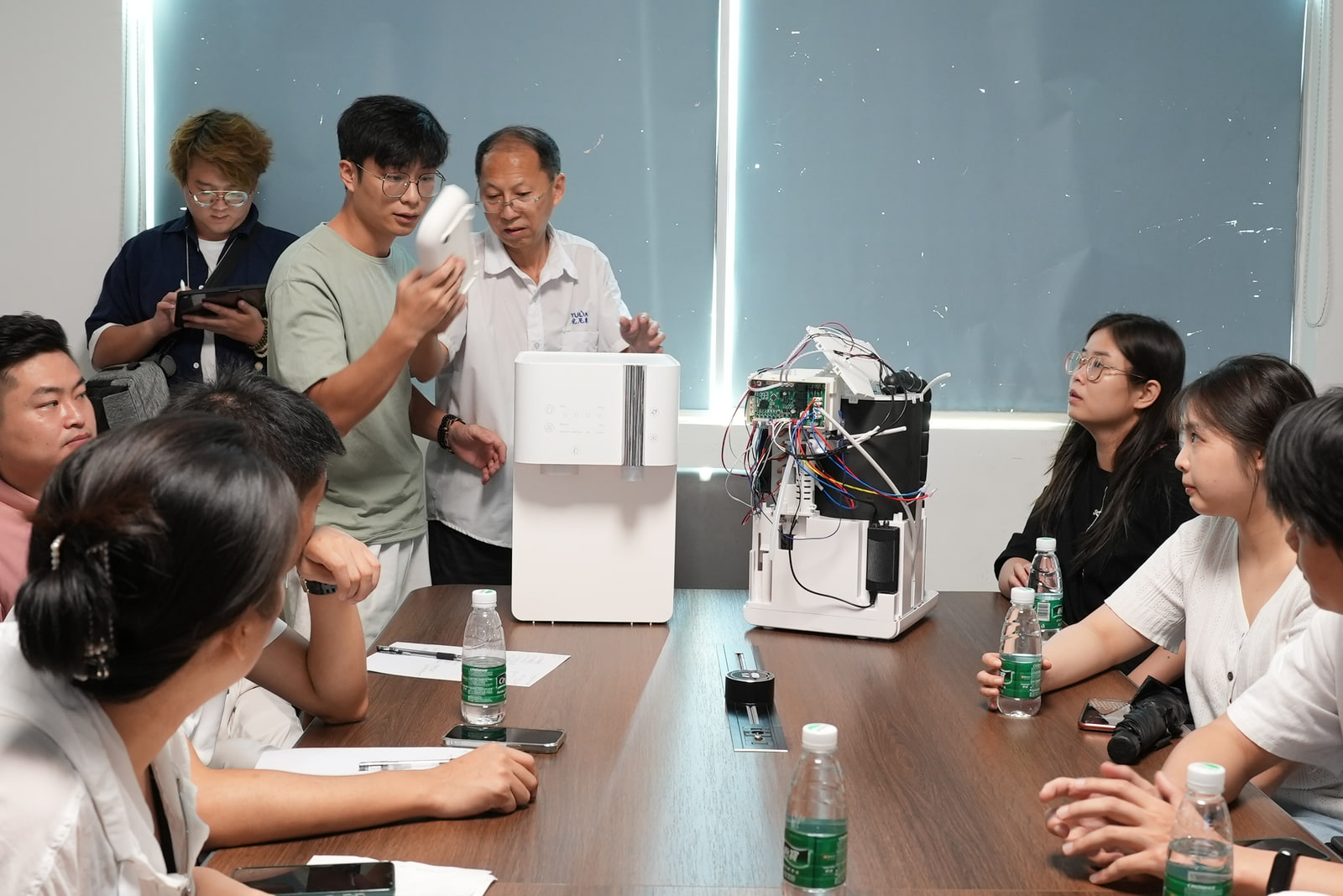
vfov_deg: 31.9
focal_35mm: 42
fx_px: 1567
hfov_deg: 46.4
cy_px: 448
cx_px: 672
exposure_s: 1/50
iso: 2000
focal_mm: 28
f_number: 5
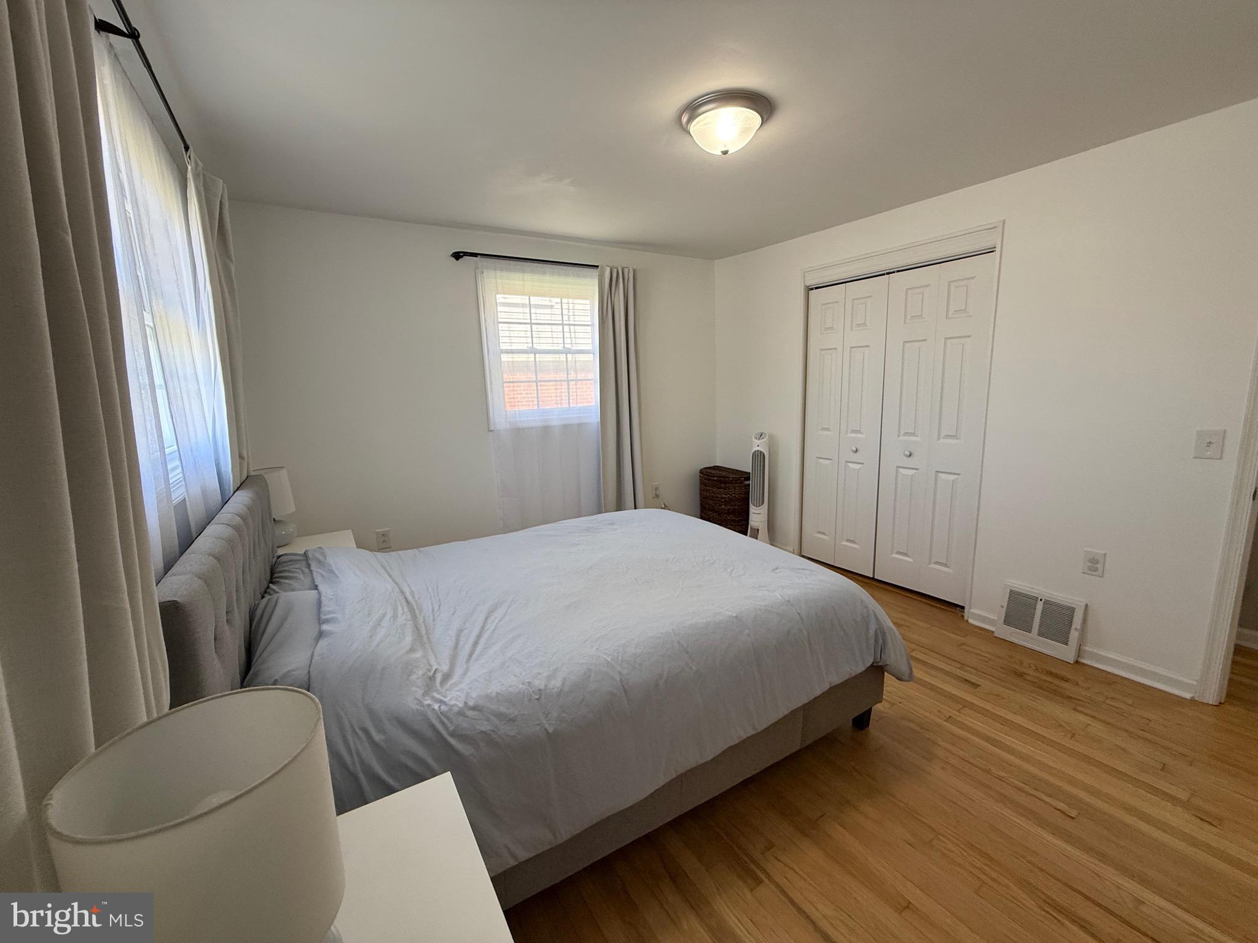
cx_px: 629
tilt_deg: -8.9
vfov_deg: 85.7
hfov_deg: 102.1
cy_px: 472
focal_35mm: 14
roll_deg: +2.2
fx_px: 509
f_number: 2.2
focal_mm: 2.22
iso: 100
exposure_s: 1/99
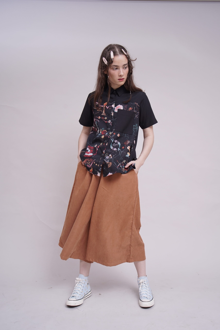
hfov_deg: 37.9
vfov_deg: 54.4
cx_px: 110
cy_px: 165
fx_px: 321
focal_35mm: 35
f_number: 6.3
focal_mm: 35
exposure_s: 1/100
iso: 400
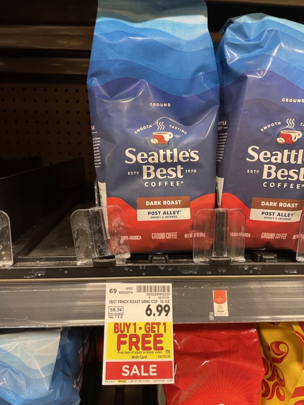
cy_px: 202
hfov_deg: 53.1
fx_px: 304
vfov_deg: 67.3
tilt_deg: -12.7
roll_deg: -0.1
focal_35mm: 26
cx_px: 152
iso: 250
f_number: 1.6
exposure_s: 1/60
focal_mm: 4.2
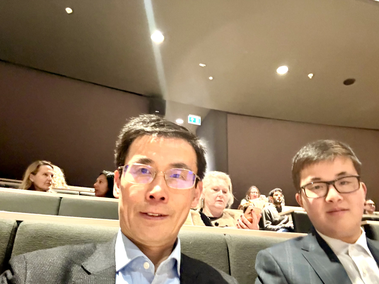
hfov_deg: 67.2
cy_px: 159
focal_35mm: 26
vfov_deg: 52.9
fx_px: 285
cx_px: 206
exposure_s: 1/18
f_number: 1.9
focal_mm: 2.69
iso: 640
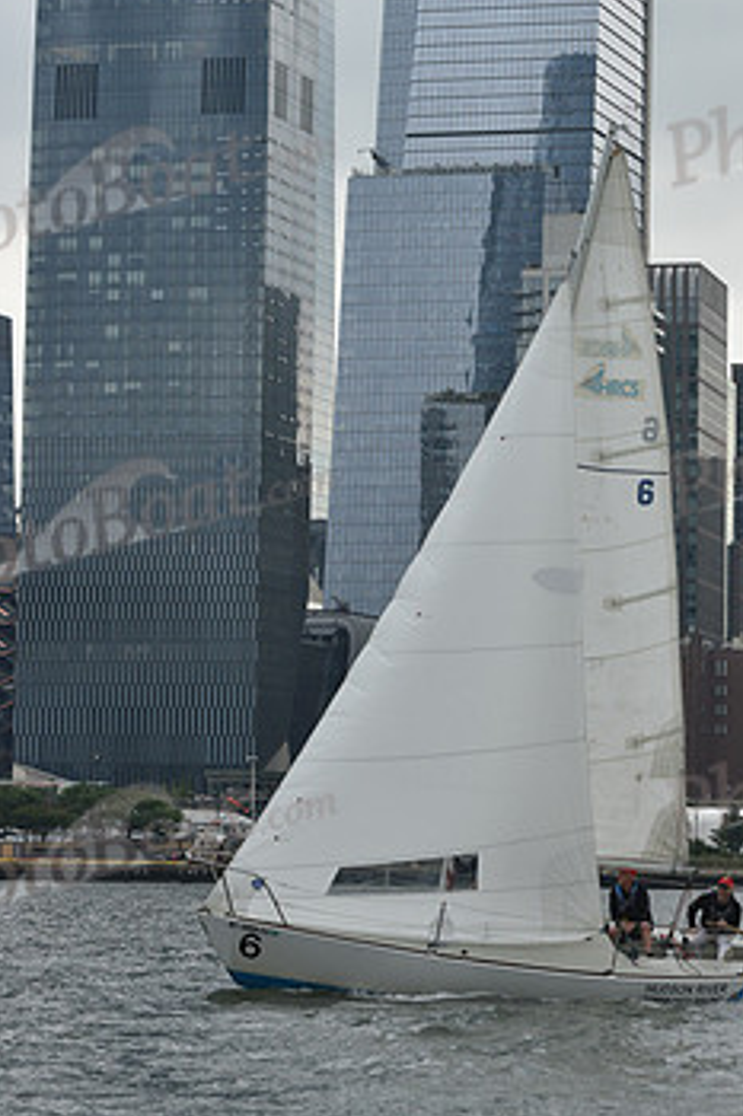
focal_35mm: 141
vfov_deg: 14.5
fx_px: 4369
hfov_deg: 9.7
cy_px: 316
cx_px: 502
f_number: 5.6
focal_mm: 85
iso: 320
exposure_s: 1/1250
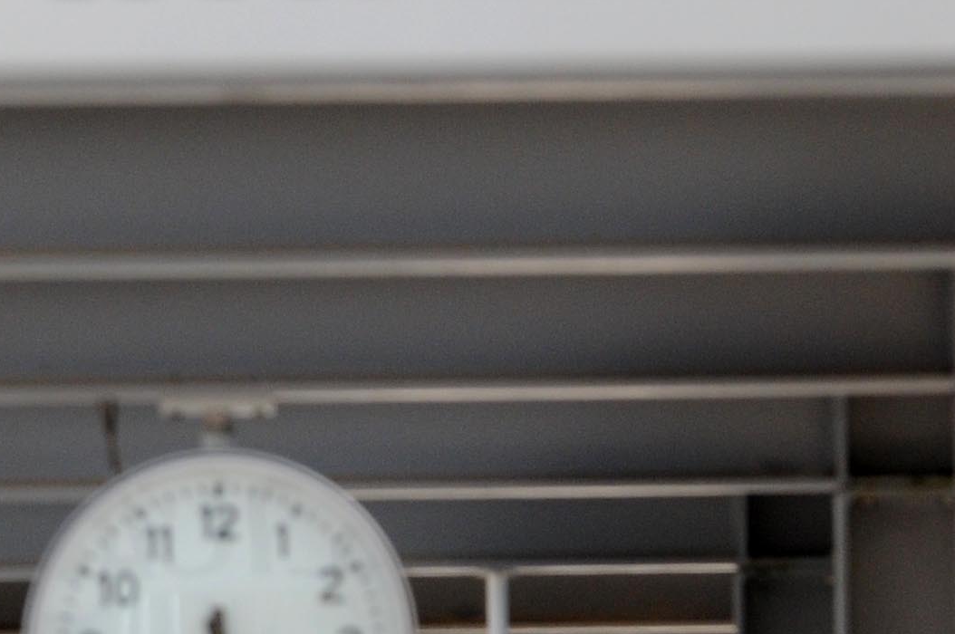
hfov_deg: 1.7
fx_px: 32350
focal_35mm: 1221
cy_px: 736
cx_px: 295
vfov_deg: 1.1
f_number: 6.3
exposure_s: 1/500
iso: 400
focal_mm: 200
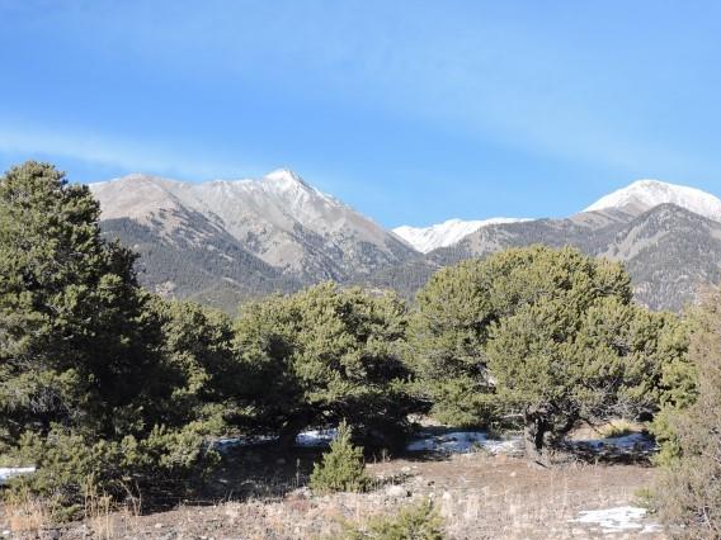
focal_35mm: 53
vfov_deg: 27.5
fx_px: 1104
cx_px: 385
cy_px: 273
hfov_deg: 36.2
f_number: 3.5
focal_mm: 8.4
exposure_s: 1/640
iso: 100
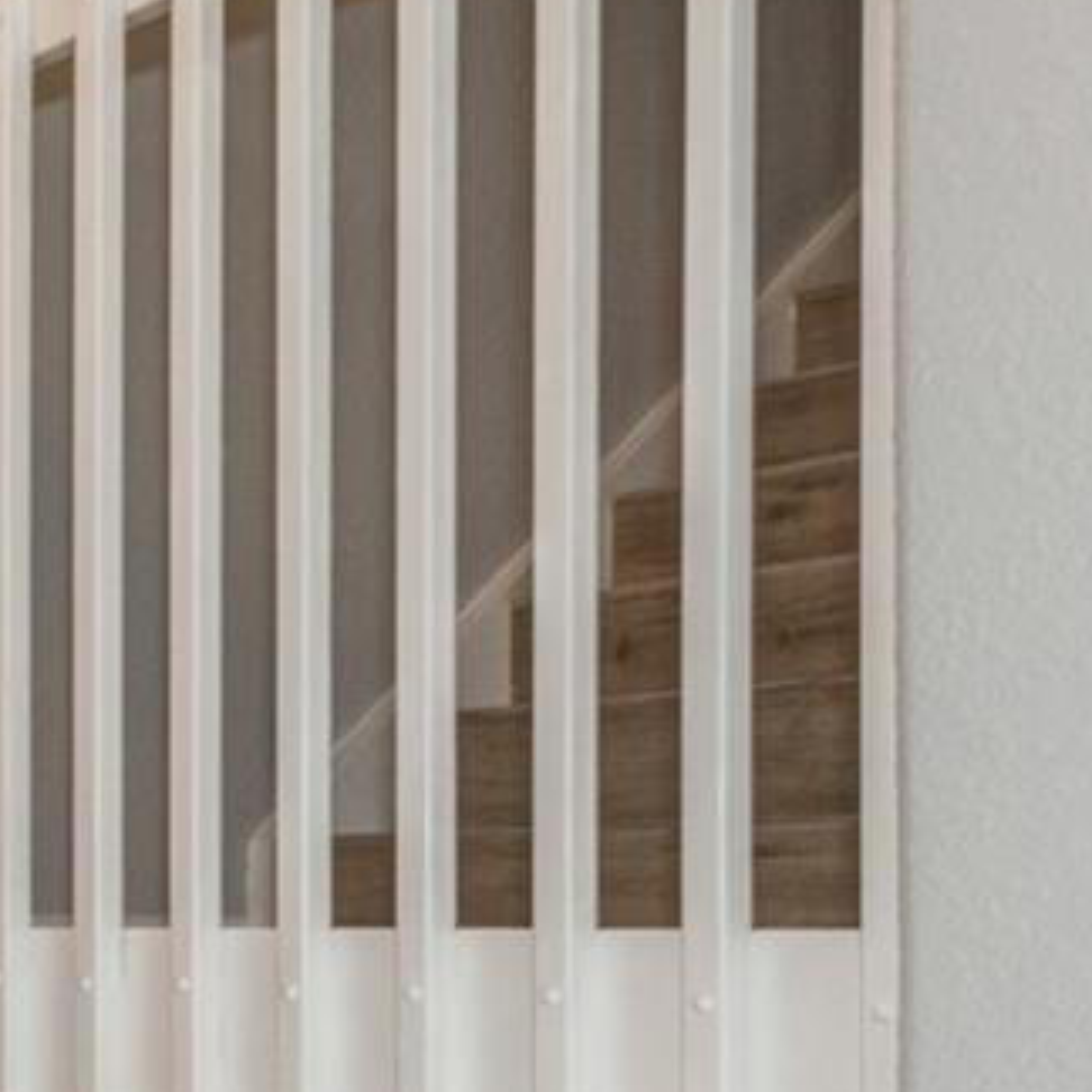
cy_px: 779
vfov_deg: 27.0
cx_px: -543
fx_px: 2248
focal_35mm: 63
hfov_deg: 22.4
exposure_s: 1/60
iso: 250
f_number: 5
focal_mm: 10
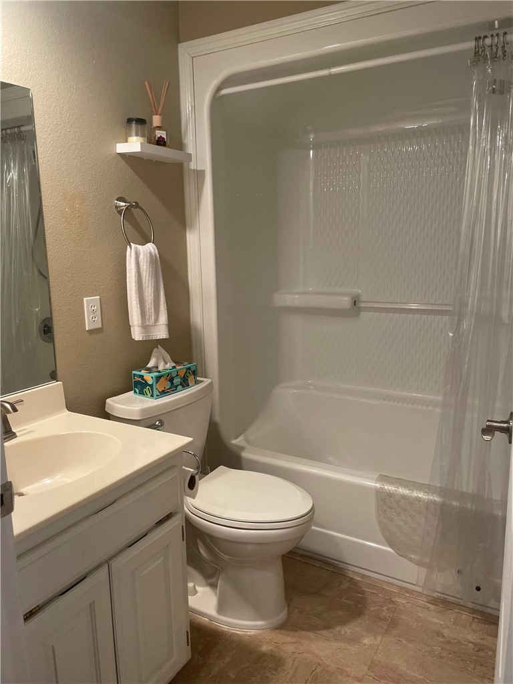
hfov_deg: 53.1
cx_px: 256
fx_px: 514
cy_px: 342
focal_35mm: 26
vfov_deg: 67.3
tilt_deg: -9.6
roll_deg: +2.0
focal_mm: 4.2
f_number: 1.6
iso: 160
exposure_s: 1/60
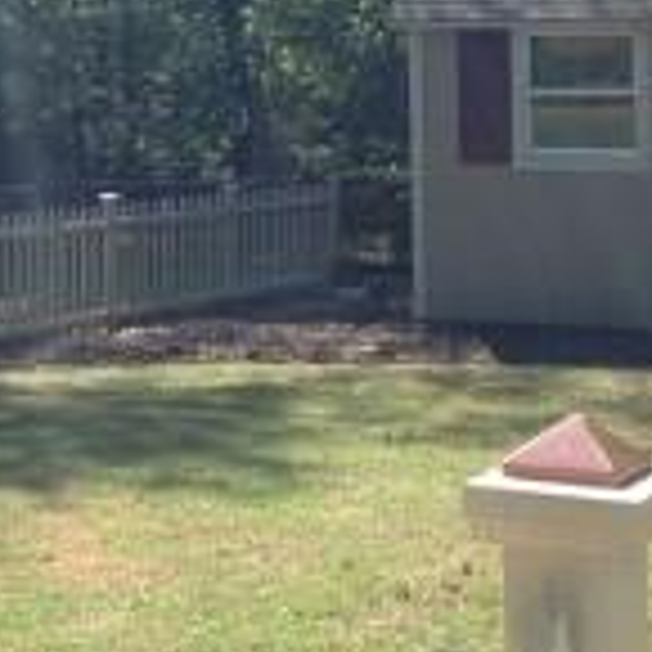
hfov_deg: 13.5
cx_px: 180
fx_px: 2749
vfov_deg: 13.4
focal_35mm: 129
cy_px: 36
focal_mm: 4.12
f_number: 2.4
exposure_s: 1/596
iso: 50
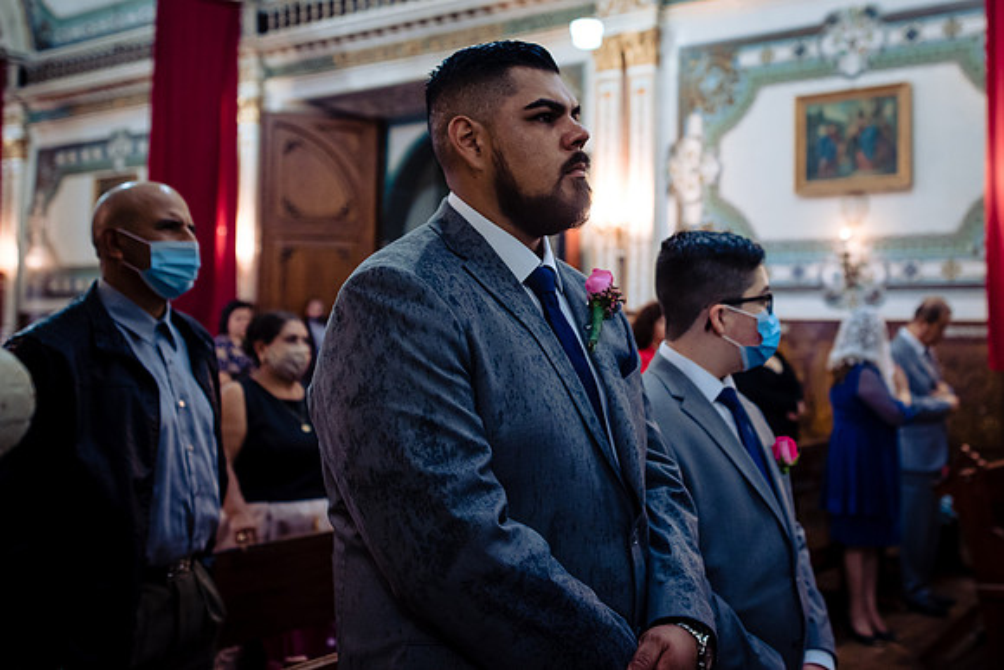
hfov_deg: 48.1
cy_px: 252
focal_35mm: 40
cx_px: 626
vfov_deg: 33.3
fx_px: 1114
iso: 1250
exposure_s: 1/100
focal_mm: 32
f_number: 2.8
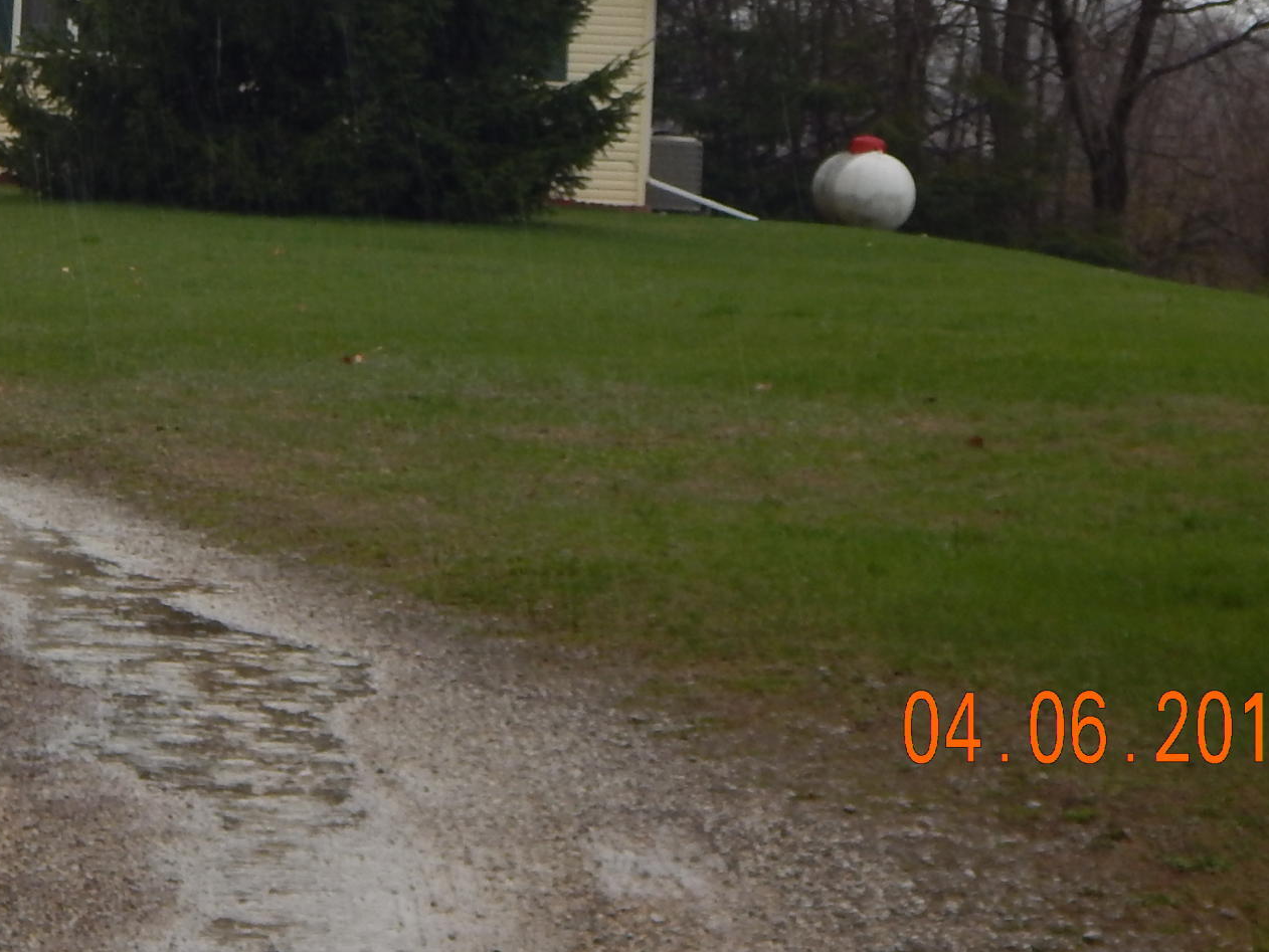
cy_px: -168
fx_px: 6013
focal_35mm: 164
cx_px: 322
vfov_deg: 9.0
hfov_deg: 12.0
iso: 125
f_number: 4.1
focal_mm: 12.3
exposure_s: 1/100
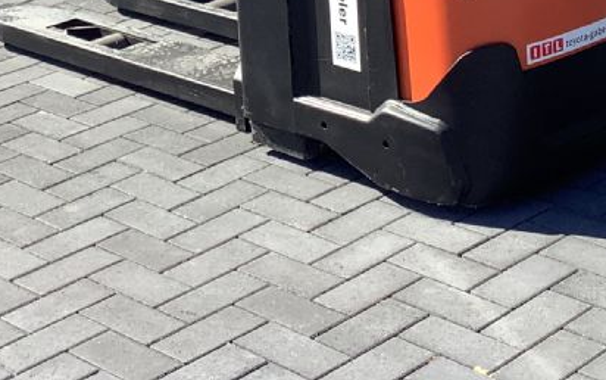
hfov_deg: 20.4
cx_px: 253
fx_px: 1685
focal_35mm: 102
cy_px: -209
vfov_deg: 12.2
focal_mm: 3.3
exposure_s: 1/473
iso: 25
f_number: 2.4
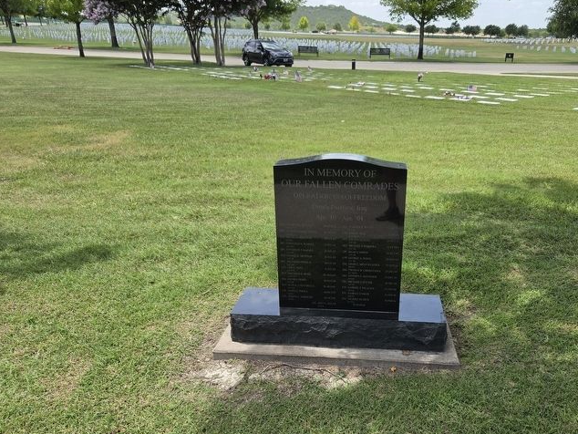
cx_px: 345
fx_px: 484
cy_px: 268
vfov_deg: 47.9
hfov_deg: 61.2
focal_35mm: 29
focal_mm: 5.4
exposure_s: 1/1819
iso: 80
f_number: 1.8
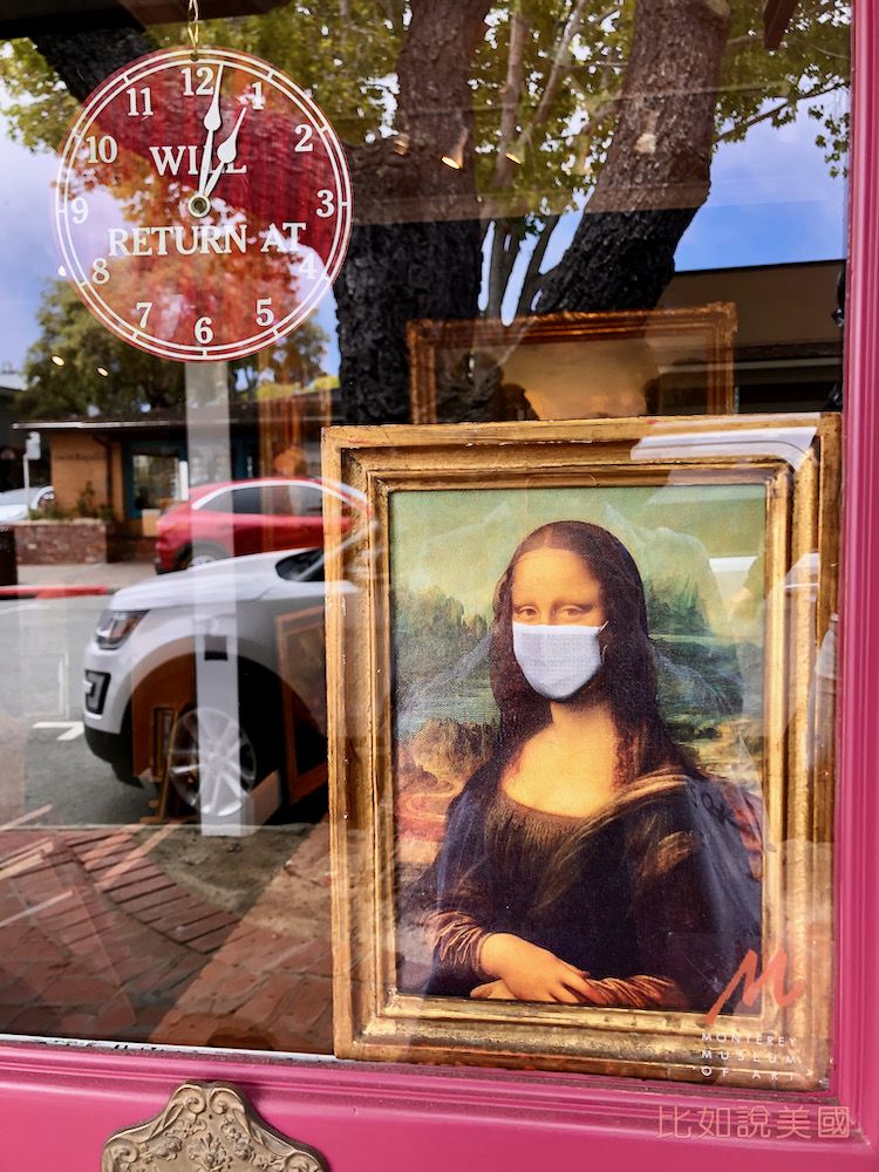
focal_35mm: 28
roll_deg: +0.8
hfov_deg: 49.7
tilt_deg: -3.1
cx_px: 440
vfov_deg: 63.4
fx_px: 948
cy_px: 586
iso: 40
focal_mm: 3.99
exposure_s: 1/120
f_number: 1.8
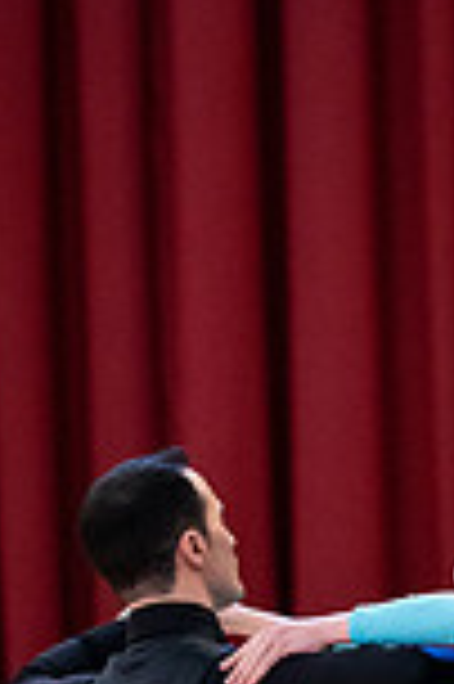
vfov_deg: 5.8
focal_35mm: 350
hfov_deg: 3.9
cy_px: 986
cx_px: 373
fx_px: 6635
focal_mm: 118
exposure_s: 1/320
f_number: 2.8
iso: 6400
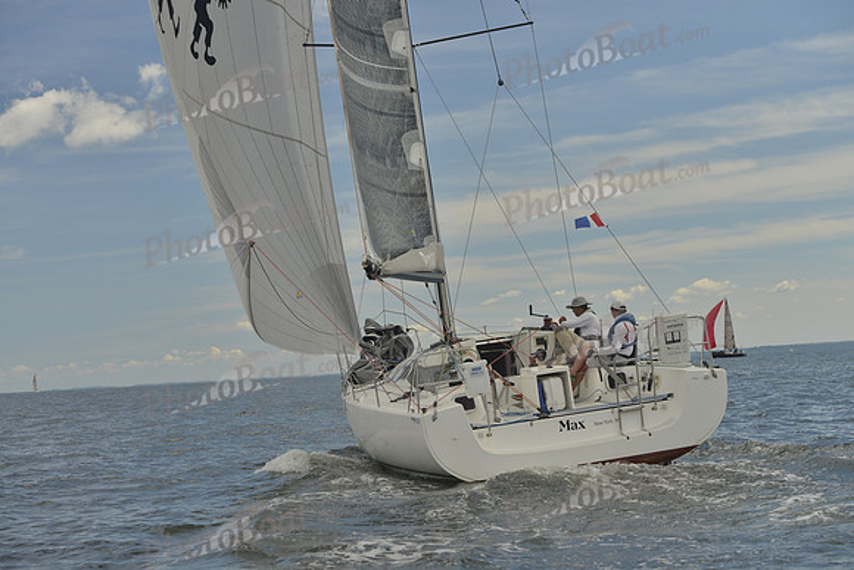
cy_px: 285
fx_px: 1661
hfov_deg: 28.8
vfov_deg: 19.5
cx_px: 427
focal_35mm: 70
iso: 200
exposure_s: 1/640
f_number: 5.6
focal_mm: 70
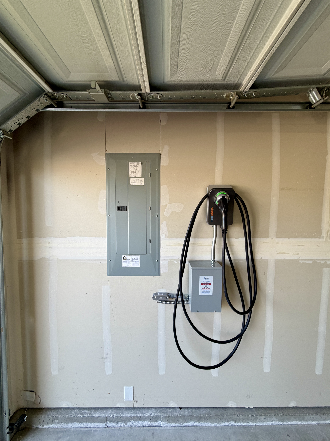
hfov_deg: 85.7
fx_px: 178
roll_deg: +0.2
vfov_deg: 102.1
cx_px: 165
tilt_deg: -2.0
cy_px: 220
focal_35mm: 14
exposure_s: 1/120
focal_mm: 2.22
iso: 80
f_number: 2.2
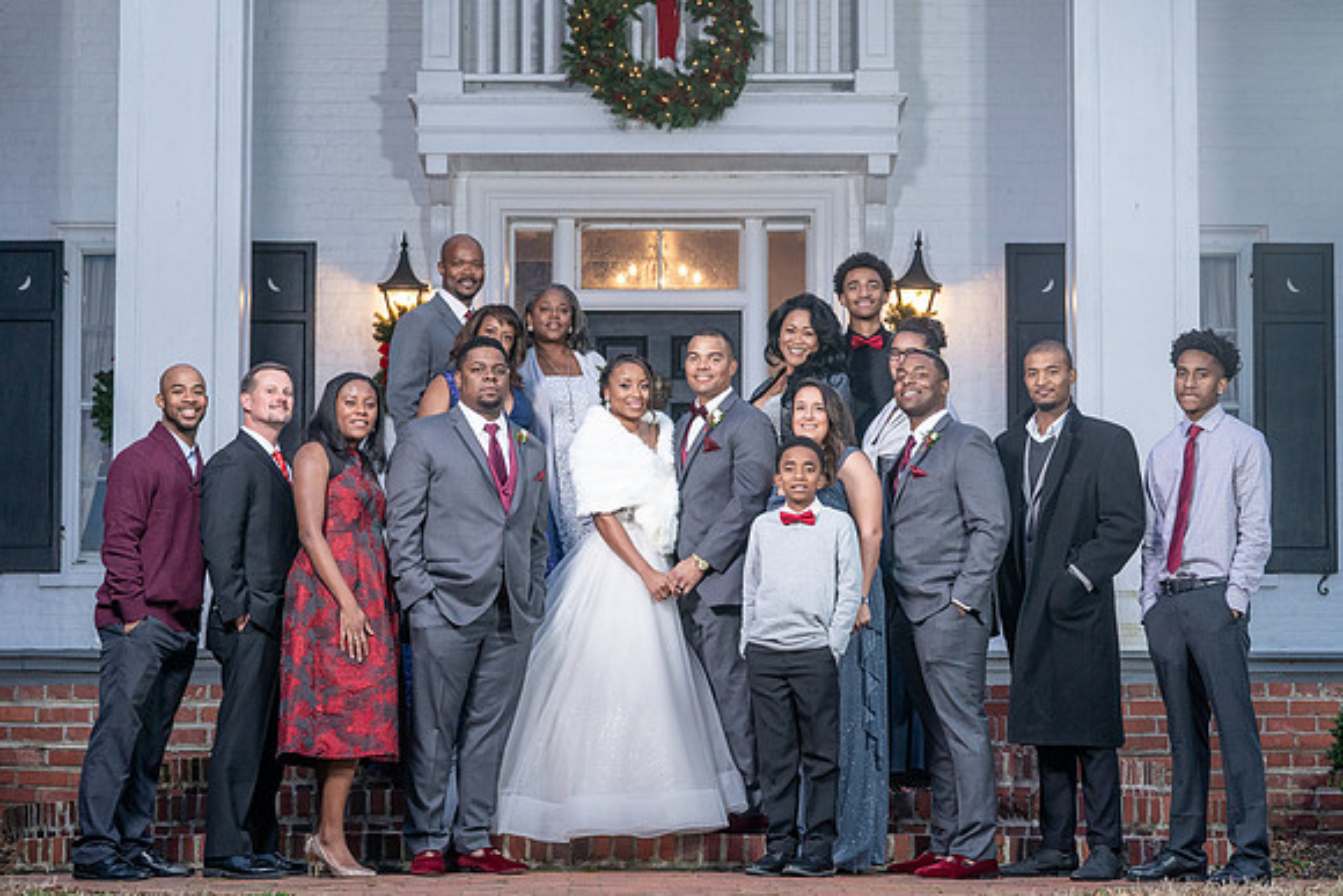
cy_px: 421
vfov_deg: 11.1
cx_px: 747
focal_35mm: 123
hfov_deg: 16.6
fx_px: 4601
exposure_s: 1/200
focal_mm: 110
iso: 2000
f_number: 6.3
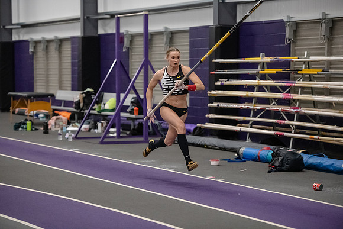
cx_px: 172
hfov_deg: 17.1
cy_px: 114
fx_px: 1144
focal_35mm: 120
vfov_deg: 11.4
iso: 6400
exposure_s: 1/800
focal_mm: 120
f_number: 2.8
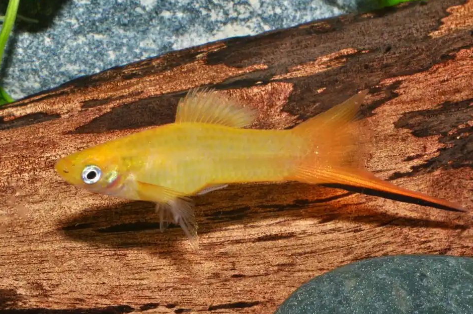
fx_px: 2199
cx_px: 250
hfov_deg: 12.3
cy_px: 164
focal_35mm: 168
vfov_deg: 8.2
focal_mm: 105
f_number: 32
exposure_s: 1/160
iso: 200
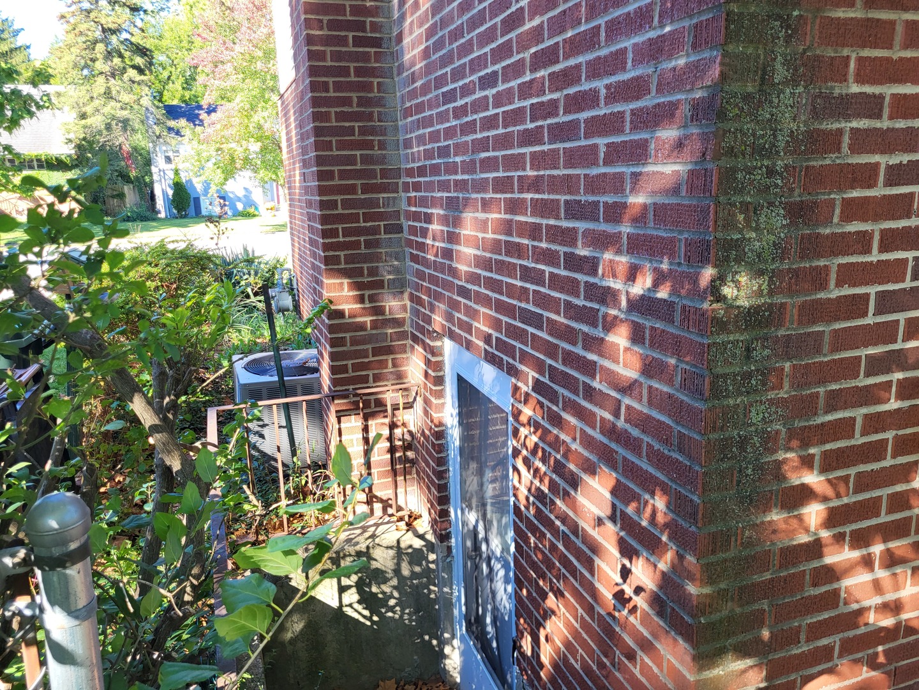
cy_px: 345
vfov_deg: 53.1
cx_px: 460
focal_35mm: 26
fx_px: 690
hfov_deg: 67.3
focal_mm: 5.4
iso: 40
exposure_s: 1/183
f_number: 1.8
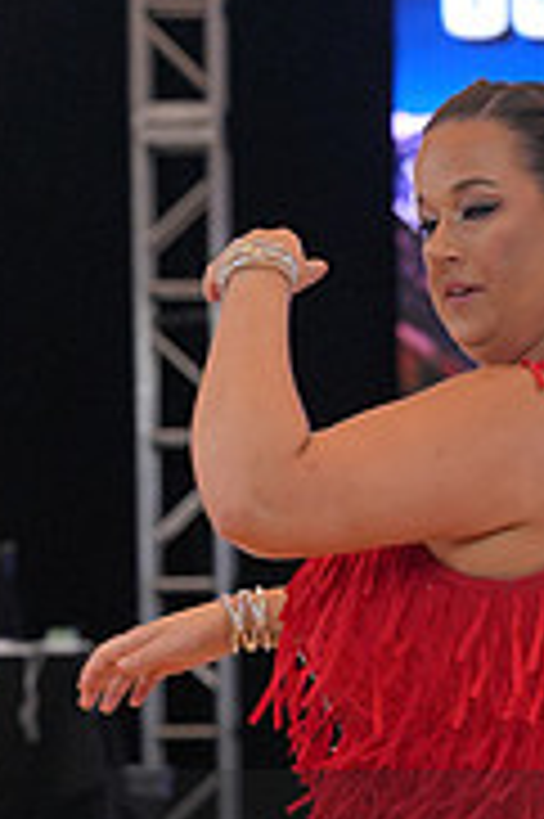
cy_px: 922
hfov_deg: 6.4
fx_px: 4860
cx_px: 731
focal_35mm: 214
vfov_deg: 9.5
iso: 2000
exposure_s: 1/500
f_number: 3.5
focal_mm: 67
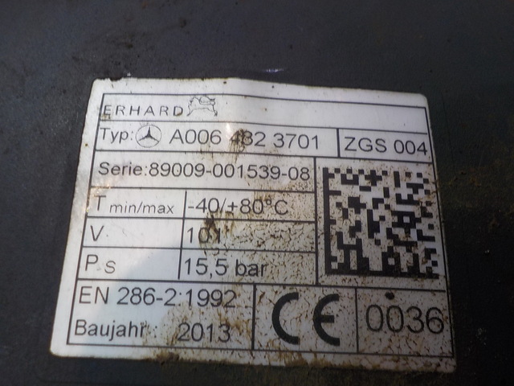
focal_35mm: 30
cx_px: 257
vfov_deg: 46.8
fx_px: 445
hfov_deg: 60.0
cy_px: 193
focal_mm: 4.1
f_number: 3.3
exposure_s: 1/30
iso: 160
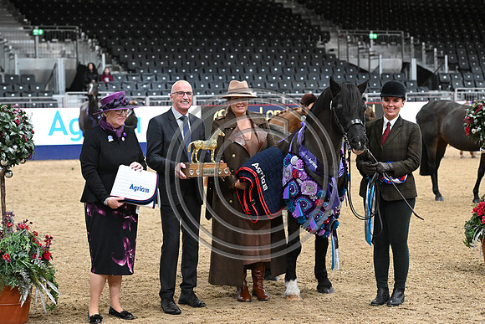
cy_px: 162
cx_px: 242
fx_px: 1145
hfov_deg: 23.9
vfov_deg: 16.1
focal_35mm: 85
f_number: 4.5
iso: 6400
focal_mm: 85
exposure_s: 1/500
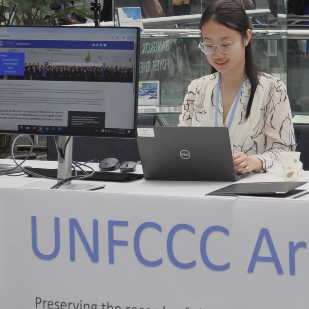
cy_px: 117
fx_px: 1182
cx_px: 263
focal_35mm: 117
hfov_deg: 14.8
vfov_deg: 14.9
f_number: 5.6
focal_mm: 34
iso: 400
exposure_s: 1/125
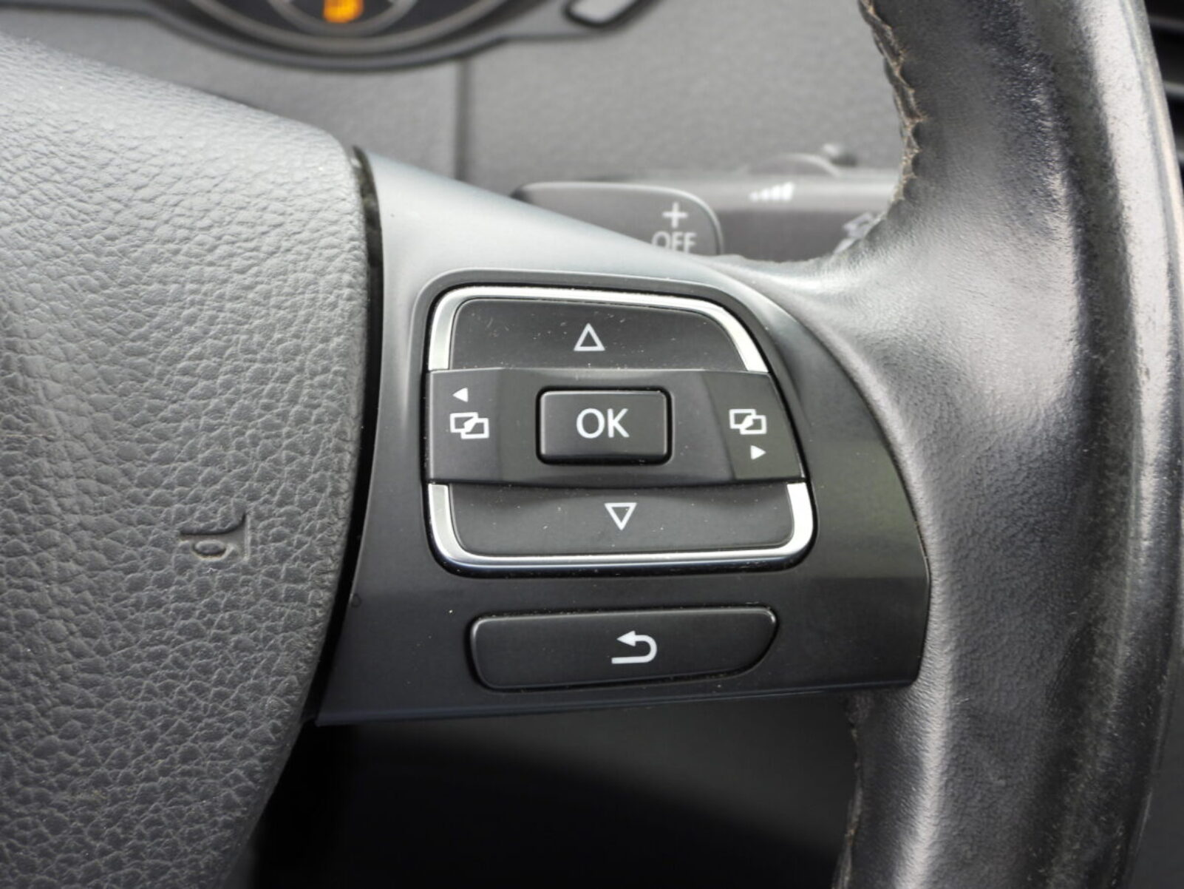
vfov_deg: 21.0
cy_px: 444
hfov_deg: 27.8
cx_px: 592
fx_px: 2395
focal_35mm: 70
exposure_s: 1/30
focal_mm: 12.6
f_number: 3.5
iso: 160
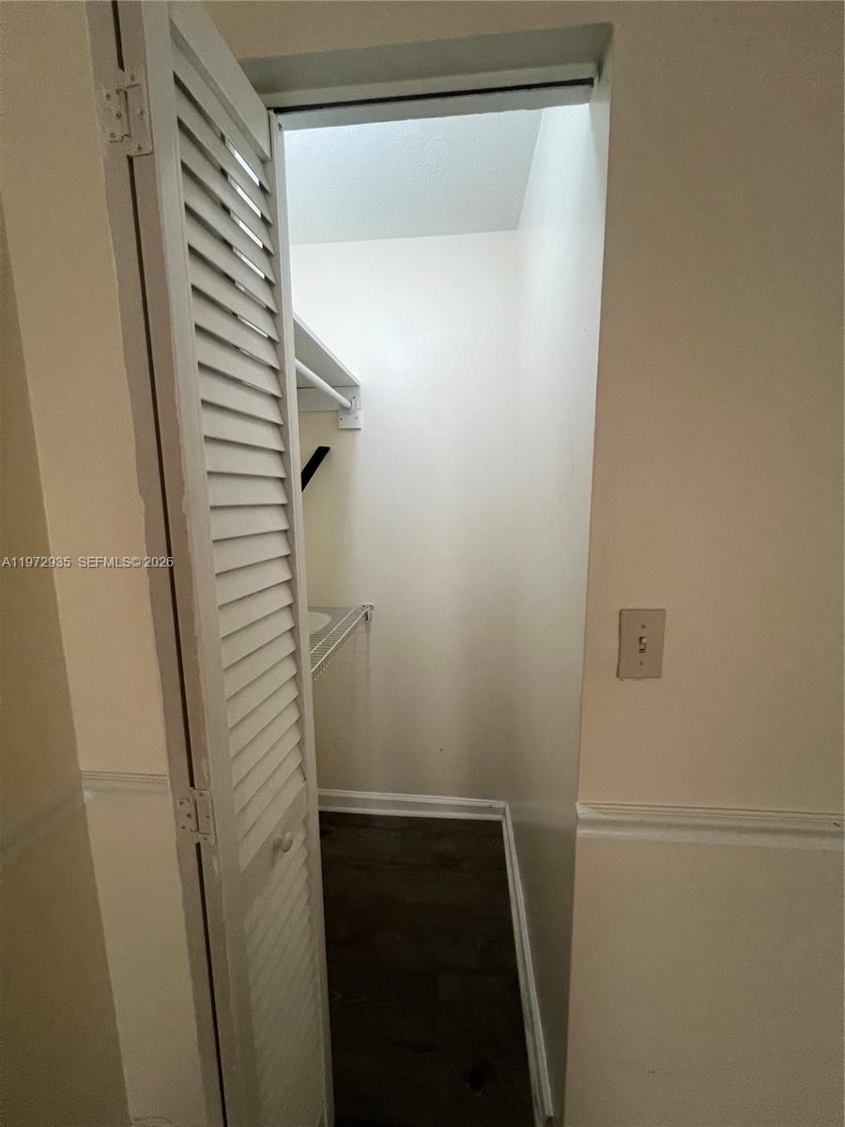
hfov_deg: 89.9
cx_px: 422
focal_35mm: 13
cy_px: 564
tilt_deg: -6.4
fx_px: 423
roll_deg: +1.7
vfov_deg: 106.2
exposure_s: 1/120
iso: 250
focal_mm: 1.57
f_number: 1.8
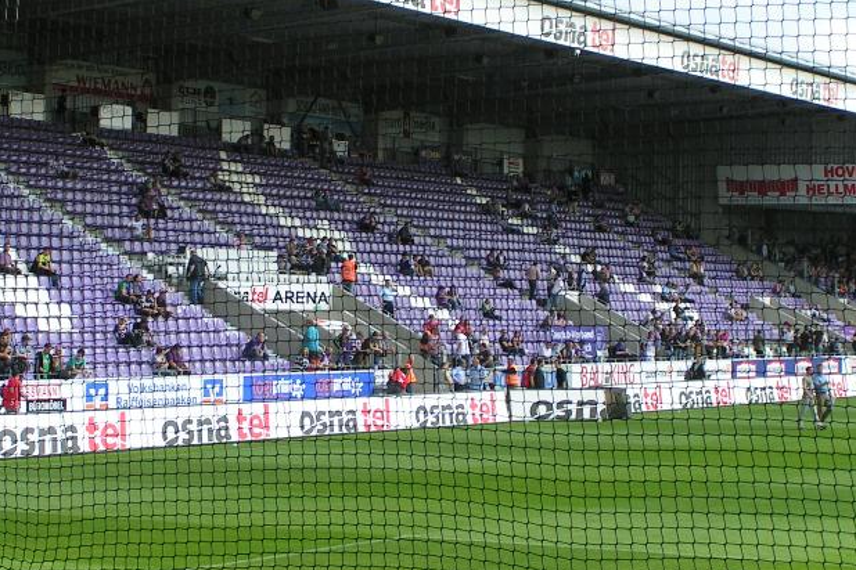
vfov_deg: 14.1
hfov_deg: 21.0
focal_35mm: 97
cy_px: 183
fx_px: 2306
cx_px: 330
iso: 50
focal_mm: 11
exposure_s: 1/320
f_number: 5
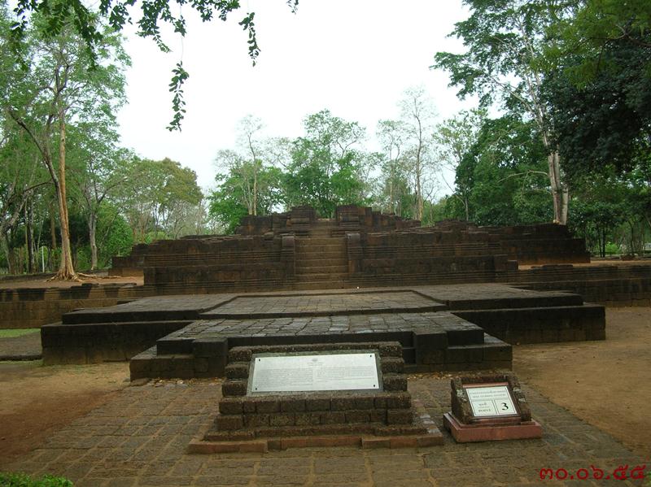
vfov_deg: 40.7
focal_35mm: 35
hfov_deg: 52.7
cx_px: 326
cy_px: 244
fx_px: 658
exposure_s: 1/275
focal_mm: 5.8
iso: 50
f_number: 2.8
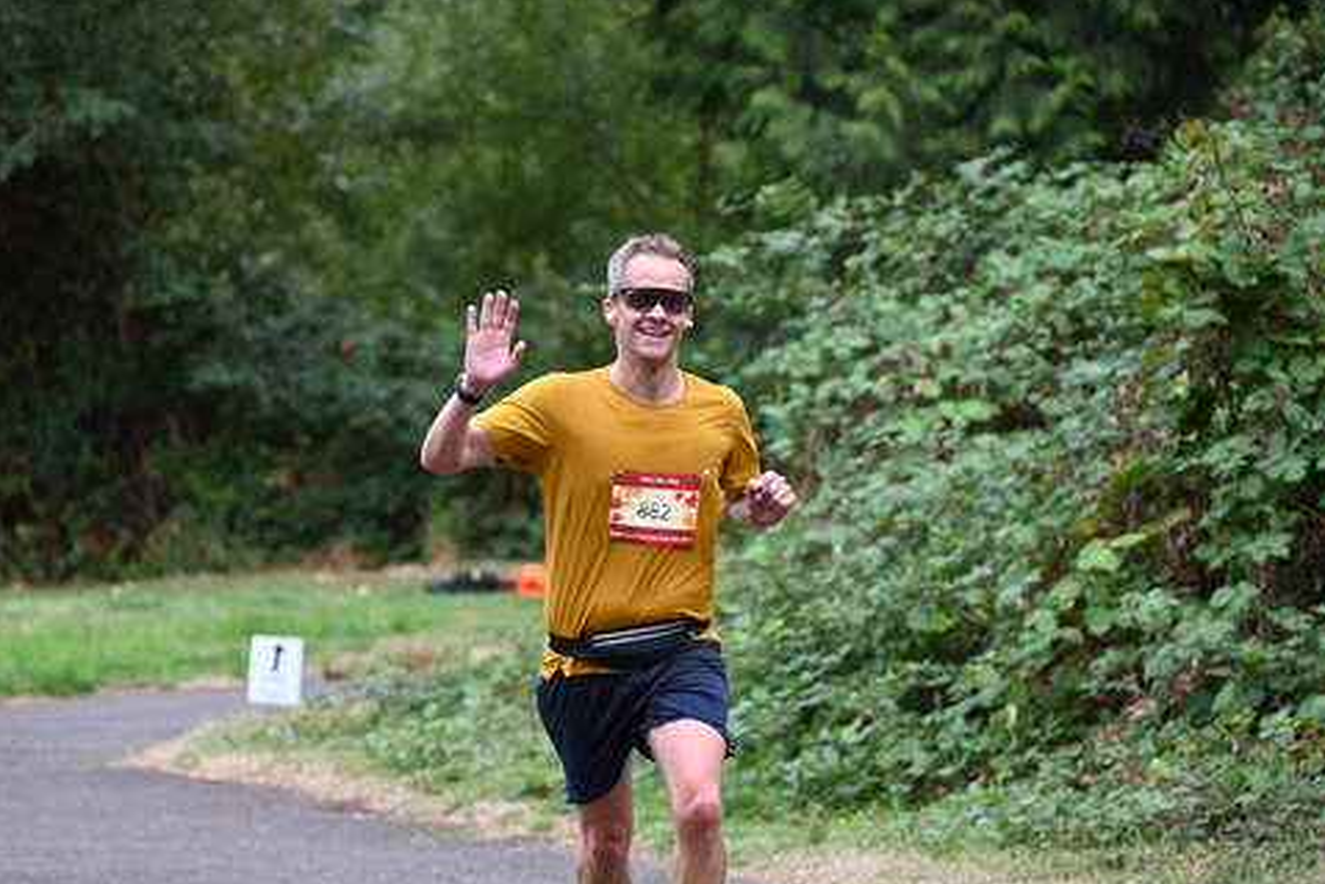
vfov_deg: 6.0
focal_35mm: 230
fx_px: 8467
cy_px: 495
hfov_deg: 8.9
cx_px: 574
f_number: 6.3
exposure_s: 1/250
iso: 800
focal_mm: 200
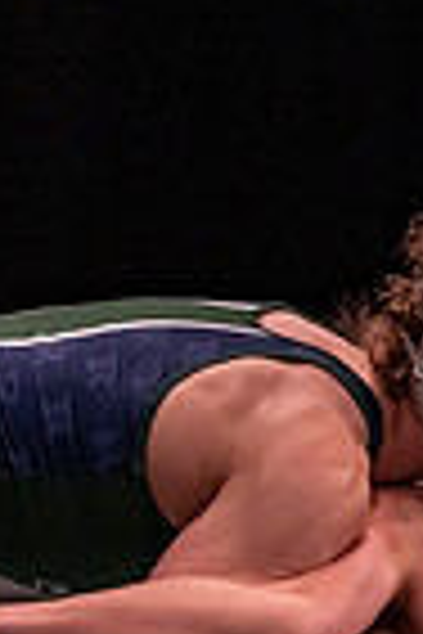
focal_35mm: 594
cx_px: 382
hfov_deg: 2.3
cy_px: 585
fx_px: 10468
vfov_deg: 3.5
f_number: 1.8
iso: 2000
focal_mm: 135
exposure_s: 1/800
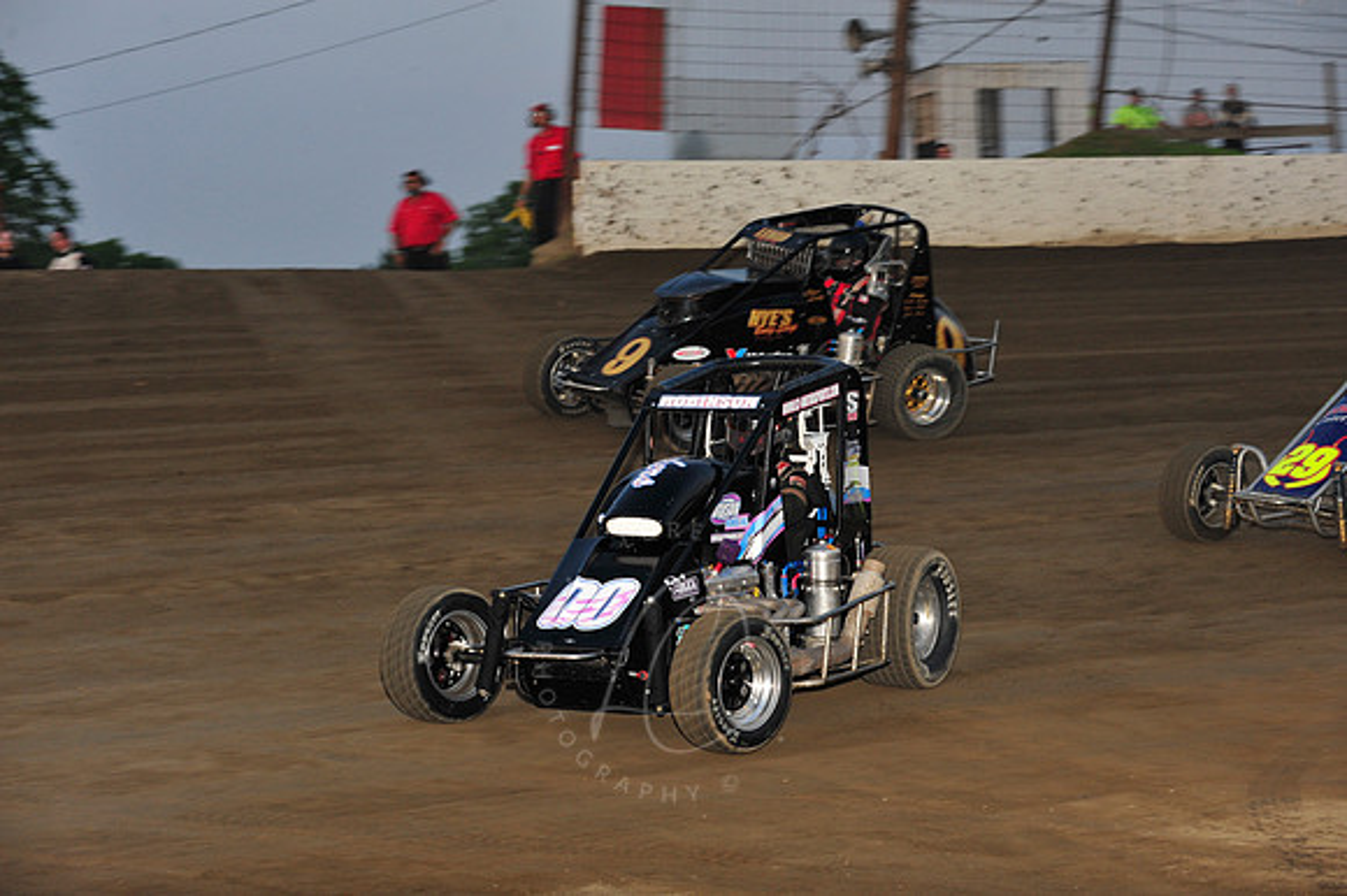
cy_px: 448
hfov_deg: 18.3
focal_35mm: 112
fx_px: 4188
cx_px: 674
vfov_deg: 12.2
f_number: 7.1
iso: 800
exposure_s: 1/320
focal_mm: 112
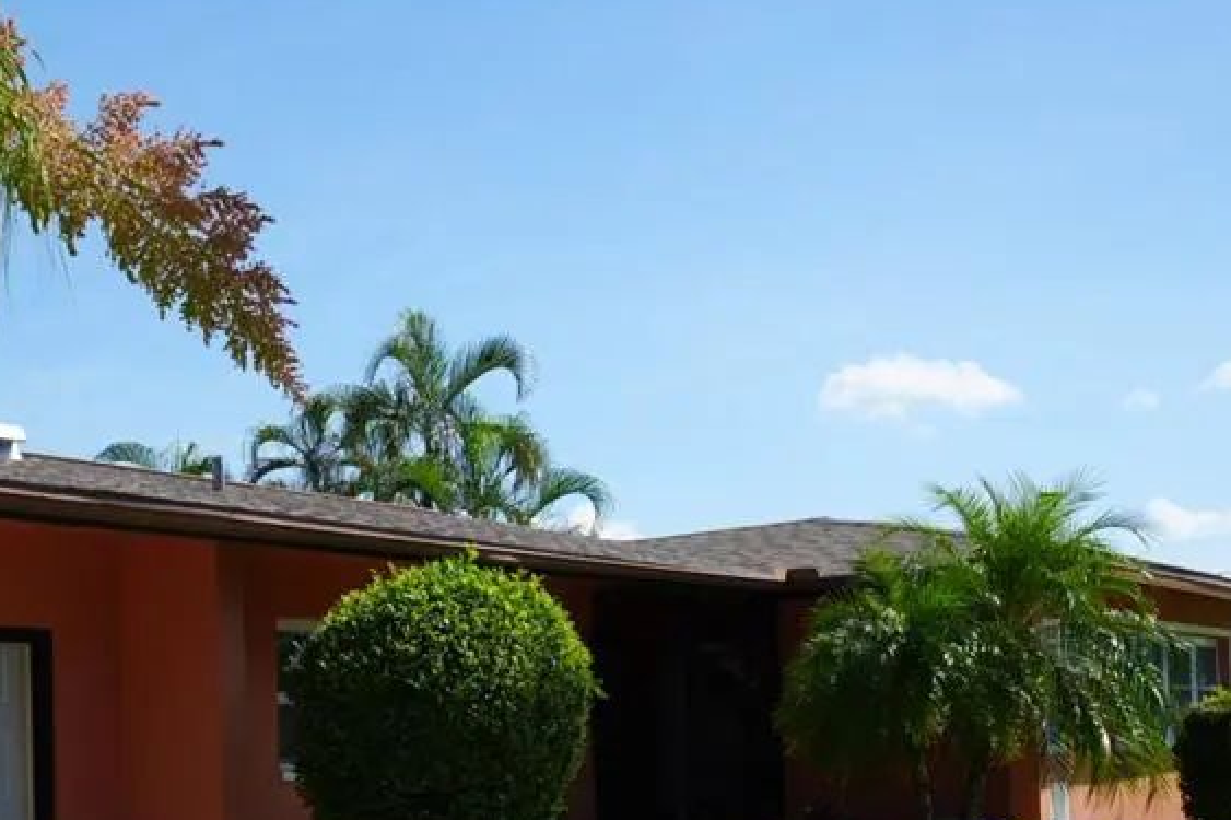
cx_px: 306
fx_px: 1743
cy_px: 687
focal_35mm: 51
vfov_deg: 25.9
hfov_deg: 37.9
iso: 100
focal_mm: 28
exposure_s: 1/640
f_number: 5
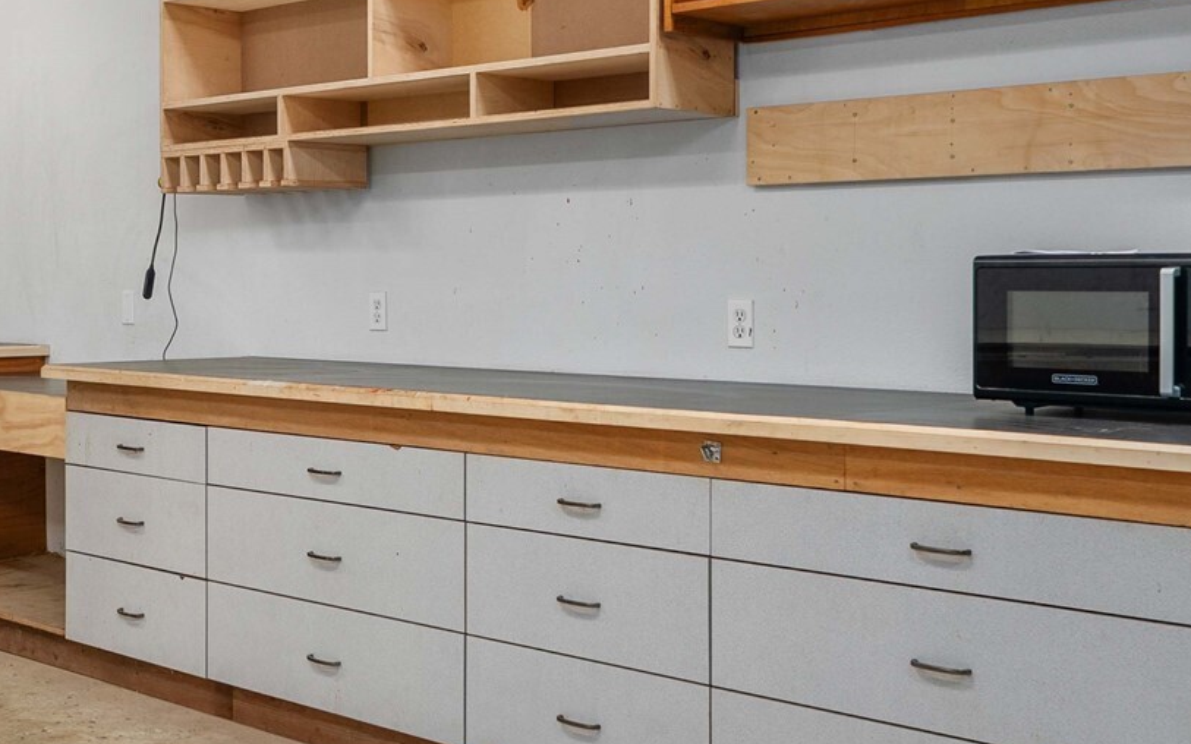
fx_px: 1655
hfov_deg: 38.6
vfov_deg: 25.3
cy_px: 300
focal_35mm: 51
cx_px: 298
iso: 1000
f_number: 7.1
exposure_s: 1/8
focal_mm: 24
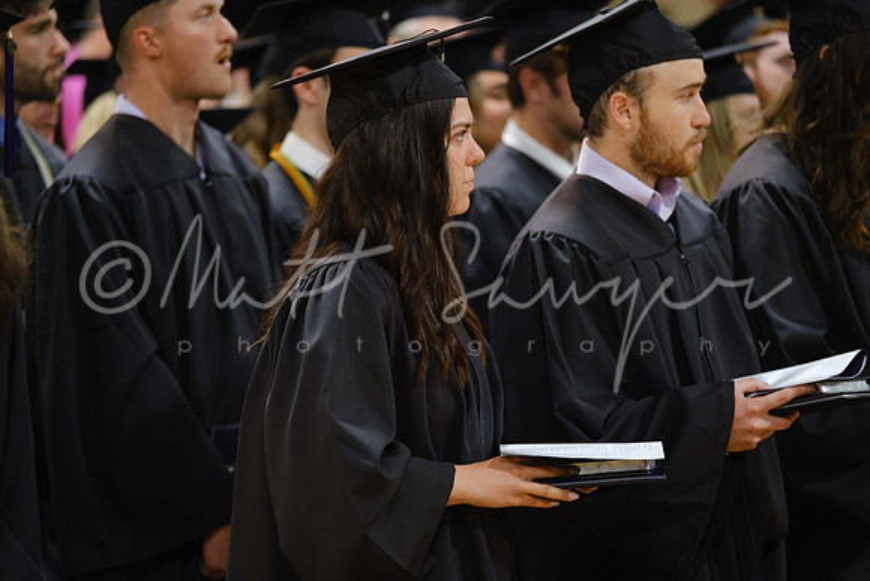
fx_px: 5076
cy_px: 290
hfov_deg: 9.8
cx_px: 435
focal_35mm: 210
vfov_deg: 6.5
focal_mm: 140
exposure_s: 1/125
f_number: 2.8
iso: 1250
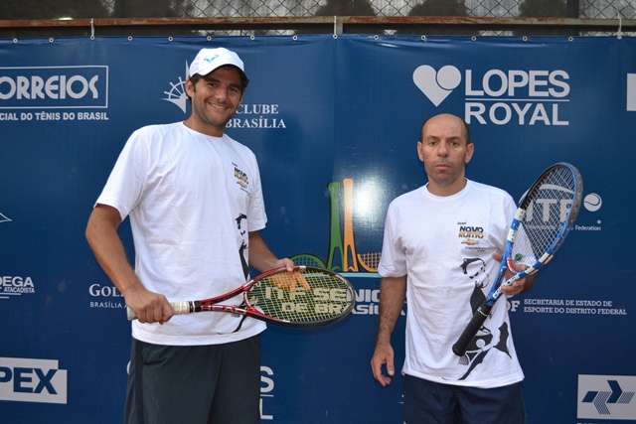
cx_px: 318
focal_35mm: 39
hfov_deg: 49.5
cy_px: 212
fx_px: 689
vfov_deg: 34.2
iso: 400
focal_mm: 26
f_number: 4.2
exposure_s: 1/125
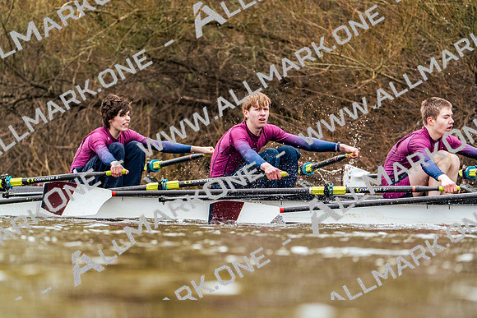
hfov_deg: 6.2
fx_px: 4440
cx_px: 238
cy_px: 159
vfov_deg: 4.1
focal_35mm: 335
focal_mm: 335
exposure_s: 1/2000
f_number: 6.3
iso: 2500
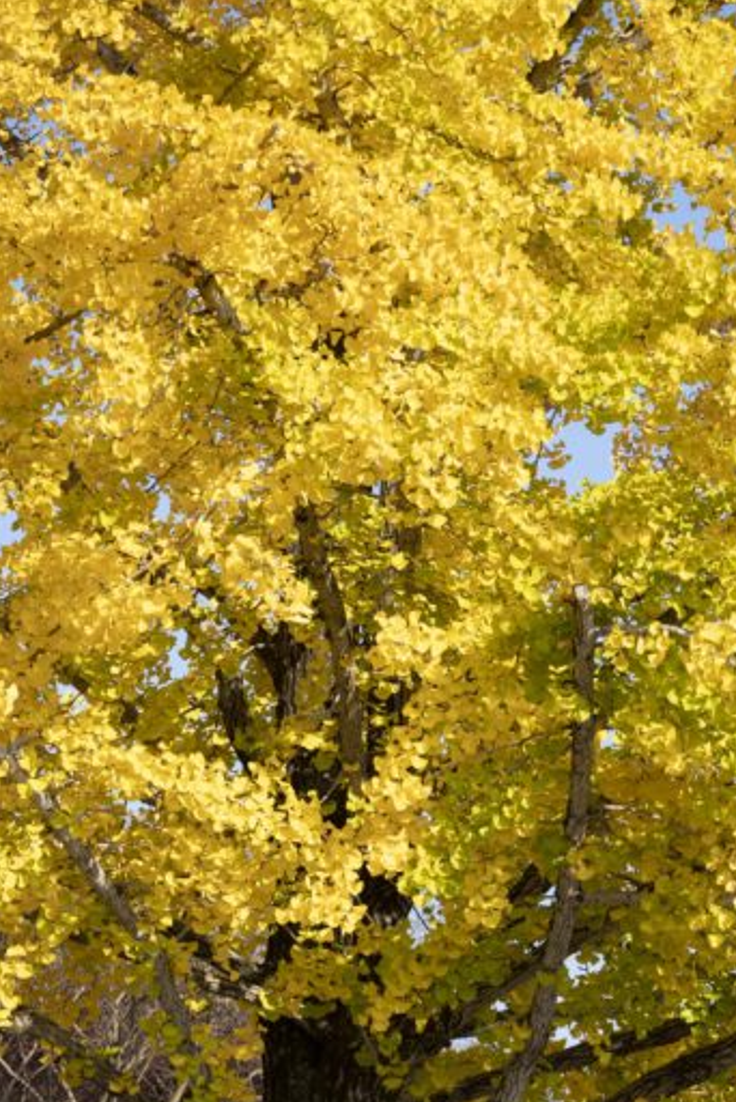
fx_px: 3430
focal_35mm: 112
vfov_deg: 18.0
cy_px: 990
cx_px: 492
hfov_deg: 12.2
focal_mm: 56
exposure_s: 1/250
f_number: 7.1
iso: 100
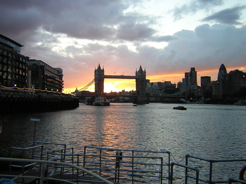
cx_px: 123
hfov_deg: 46.8
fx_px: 284
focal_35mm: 40
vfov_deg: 35.9
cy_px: 92
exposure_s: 1/65.5
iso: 100
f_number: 2.7
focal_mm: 5.2
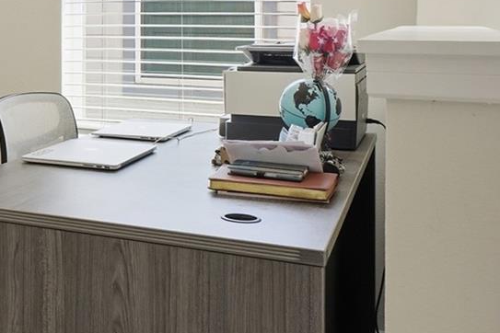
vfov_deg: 24.9
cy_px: 50
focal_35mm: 53
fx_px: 736
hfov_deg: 31.8
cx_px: -88
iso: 100
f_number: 8
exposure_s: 1/80
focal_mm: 12
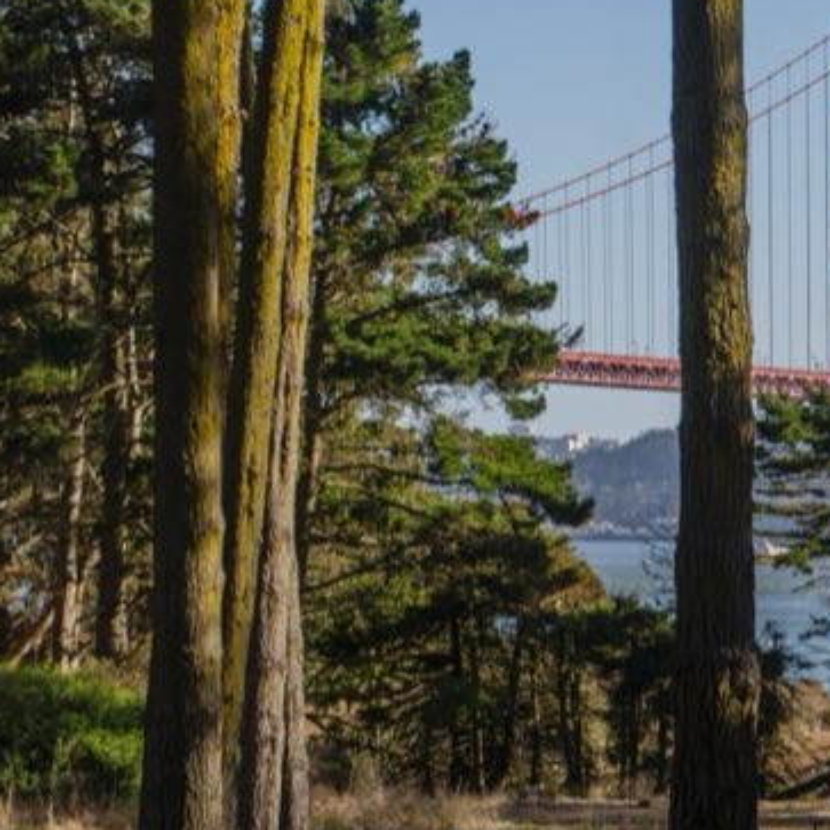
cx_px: 899
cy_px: 541
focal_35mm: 168
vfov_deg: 10.4
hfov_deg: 10.3
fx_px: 4557
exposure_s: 1/400
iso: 100
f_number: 5.3
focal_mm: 60
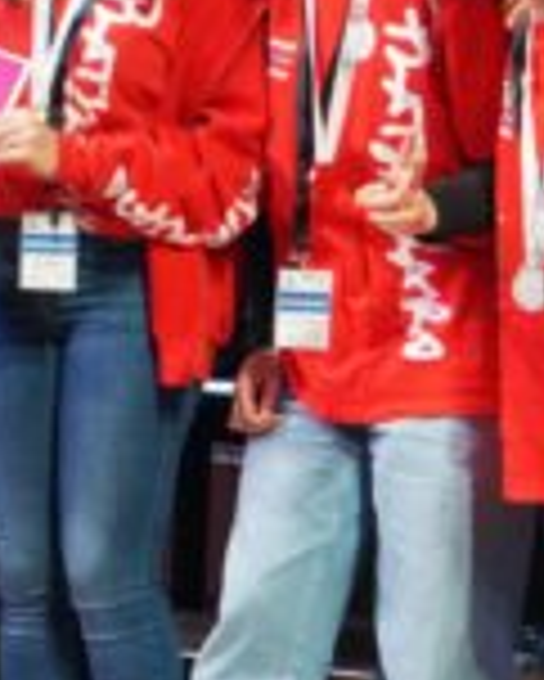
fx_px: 3260
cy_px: 369
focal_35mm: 162
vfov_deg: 11.9
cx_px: 387
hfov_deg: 9.5
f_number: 4.5
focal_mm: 25
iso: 1000
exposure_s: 1/60
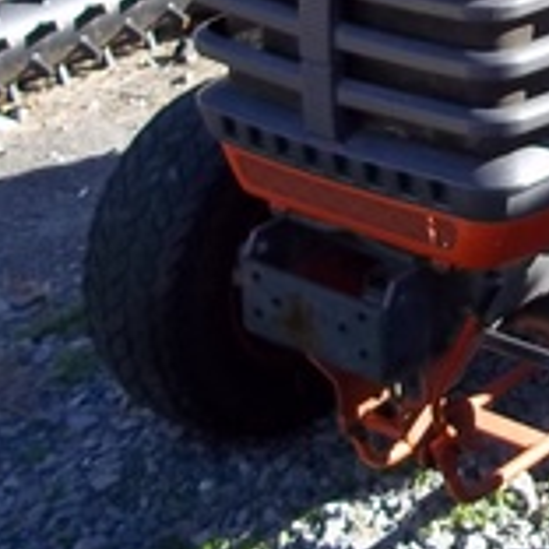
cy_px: -49
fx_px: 1992
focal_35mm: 111
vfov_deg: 15.3
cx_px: 802
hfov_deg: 14.7
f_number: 3.1
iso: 80
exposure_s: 1/320
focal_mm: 6.5
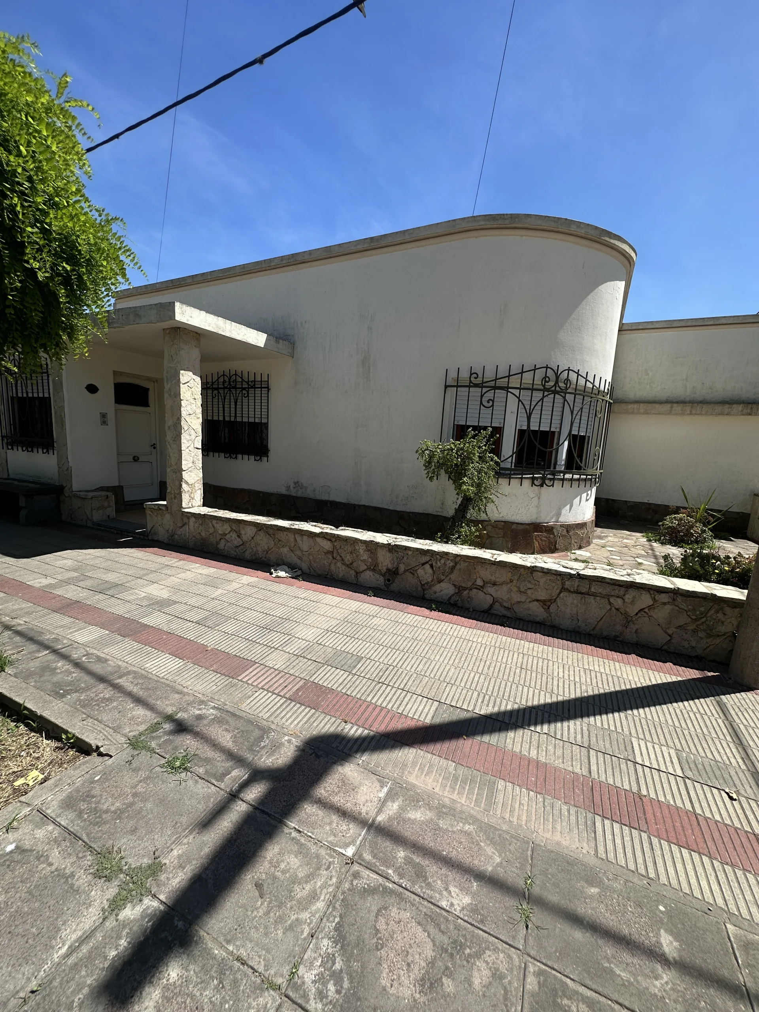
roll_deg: -3.4
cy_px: 506
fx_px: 409
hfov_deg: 85.7
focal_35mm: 14
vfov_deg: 102.1
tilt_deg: -8.3
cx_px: 380
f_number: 2.2
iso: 50
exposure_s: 1/1715
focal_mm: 2.22
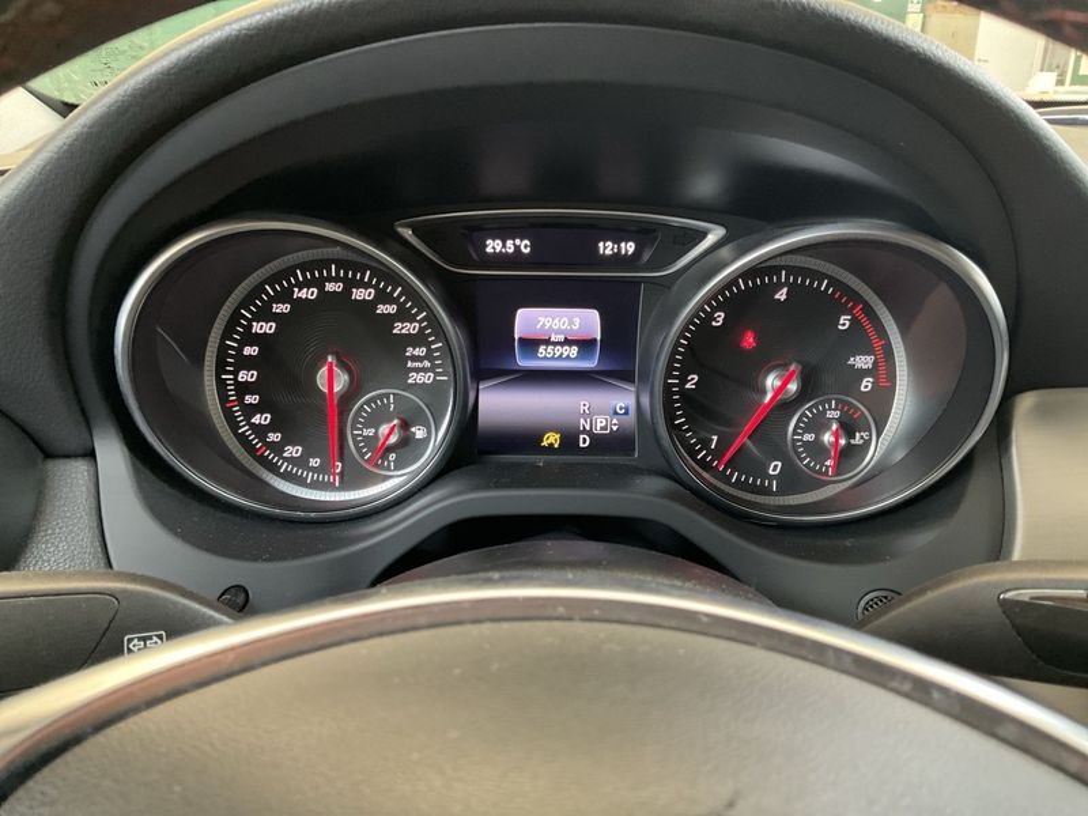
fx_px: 911
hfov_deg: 61.7
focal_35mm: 29
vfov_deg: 48.2
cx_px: 544
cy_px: 408
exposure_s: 1/50
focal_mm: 3
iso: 250
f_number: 1.8
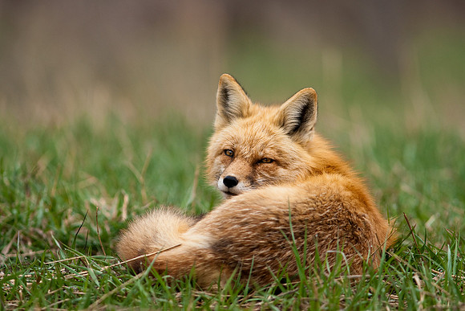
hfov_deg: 4.6
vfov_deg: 3.1
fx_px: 5814
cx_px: 232
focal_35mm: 450
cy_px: 156
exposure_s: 1/800
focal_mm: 300
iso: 400
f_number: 4
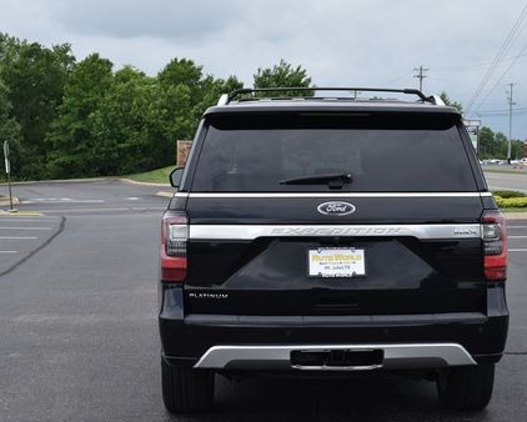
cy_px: 163
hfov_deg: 25.4
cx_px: 341
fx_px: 1166
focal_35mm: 75
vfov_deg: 20.5
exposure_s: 1/250
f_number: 8
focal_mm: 35
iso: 160
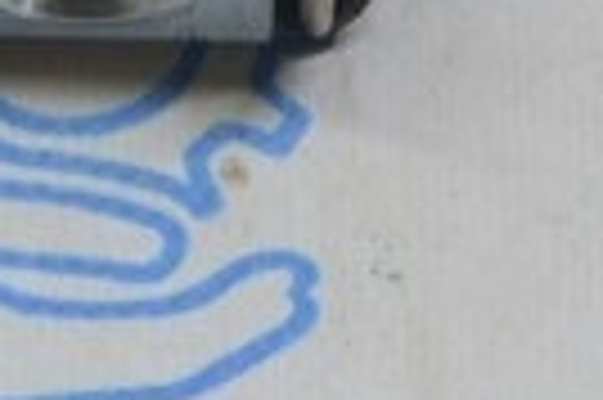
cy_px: -461
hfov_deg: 7.4
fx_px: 4617
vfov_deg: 4.9
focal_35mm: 276
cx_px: -153
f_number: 5.6
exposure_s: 1/40
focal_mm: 24
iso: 400
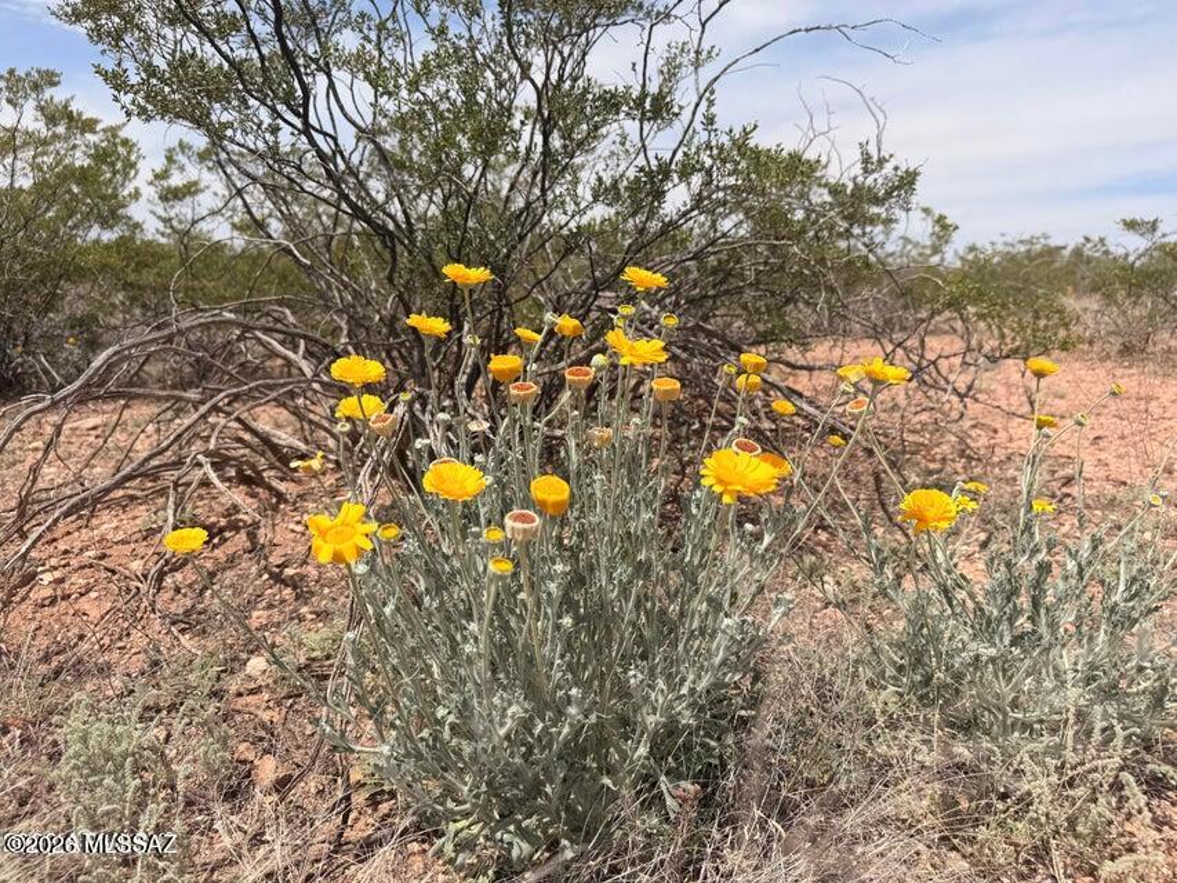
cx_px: 588
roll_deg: -1.6
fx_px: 816
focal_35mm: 24
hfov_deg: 71.6
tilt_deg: -13.5
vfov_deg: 56.8
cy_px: 442
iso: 80
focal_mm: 6.76
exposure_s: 1/6173
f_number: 1.78
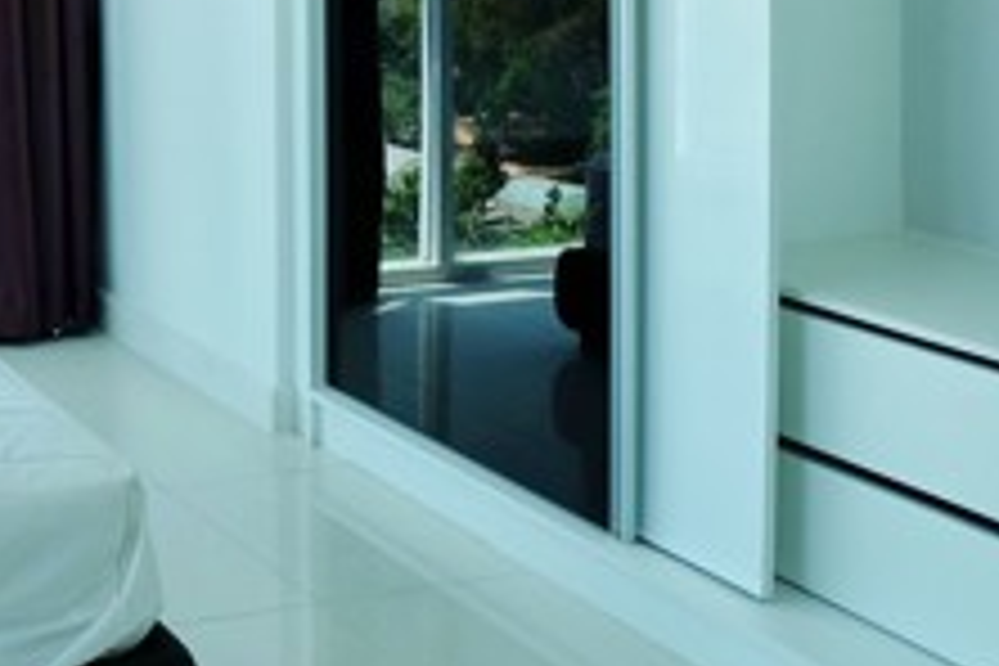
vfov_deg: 19.8
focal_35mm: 65
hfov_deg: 27.9
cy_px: -108
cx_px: -135
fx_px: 1804
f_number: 5
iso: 200
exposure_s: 1/160
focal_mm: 16
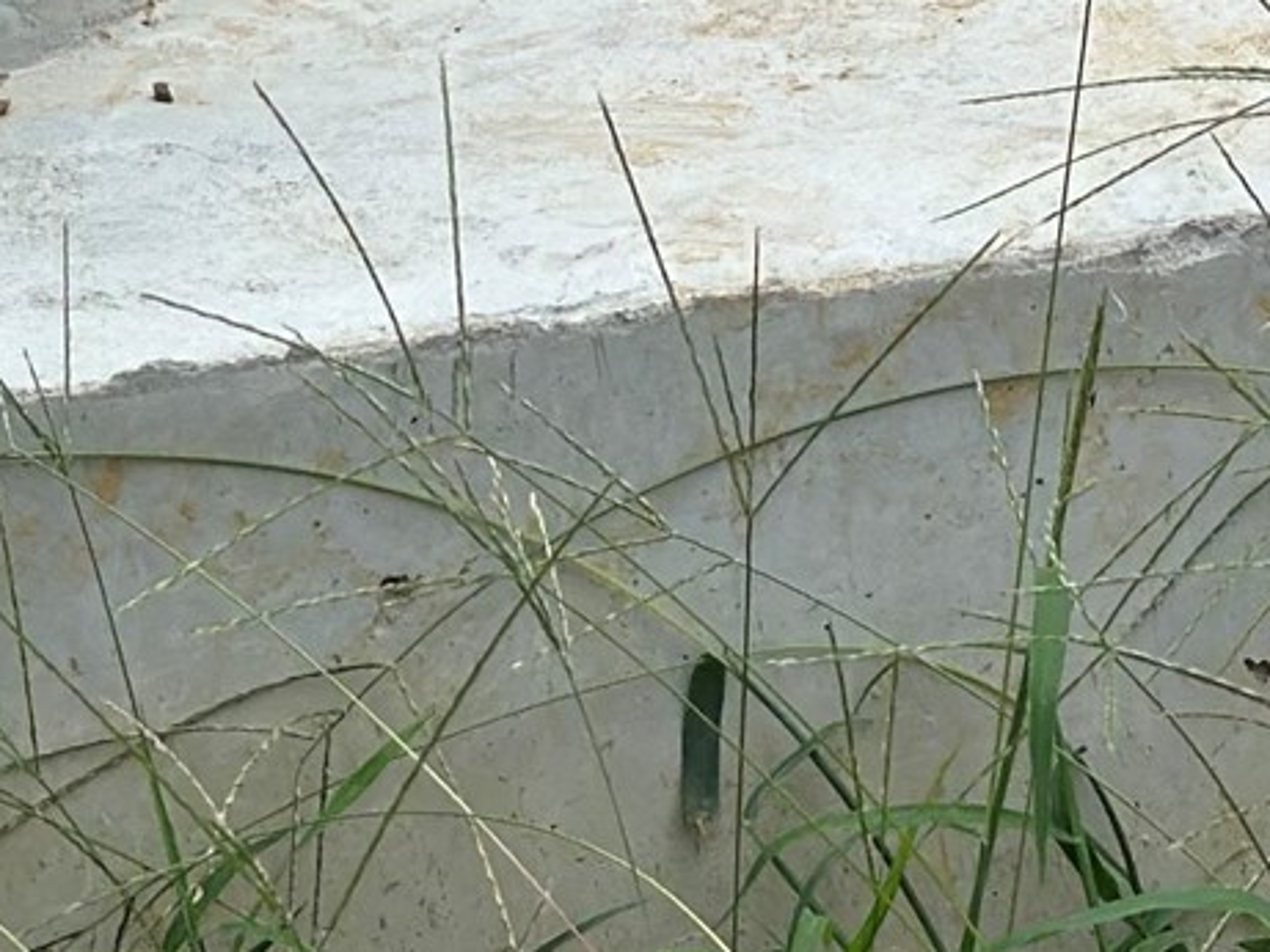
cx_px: 1270
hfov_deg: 9.8
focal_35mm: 200
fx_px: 7340
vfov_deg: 7.2
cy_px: -952
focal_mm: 6.86
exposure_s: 1/2597
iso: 80
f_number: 1.78
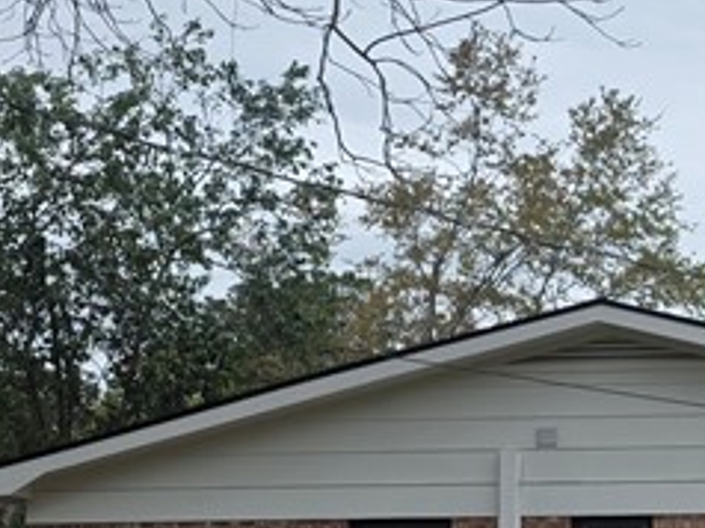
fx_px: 2014
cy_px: 501
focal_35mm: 99
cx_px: 936
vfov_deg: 14.7
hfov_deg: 18.4
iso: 80
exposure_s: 1/3446
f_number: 1.7
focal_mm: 6.3
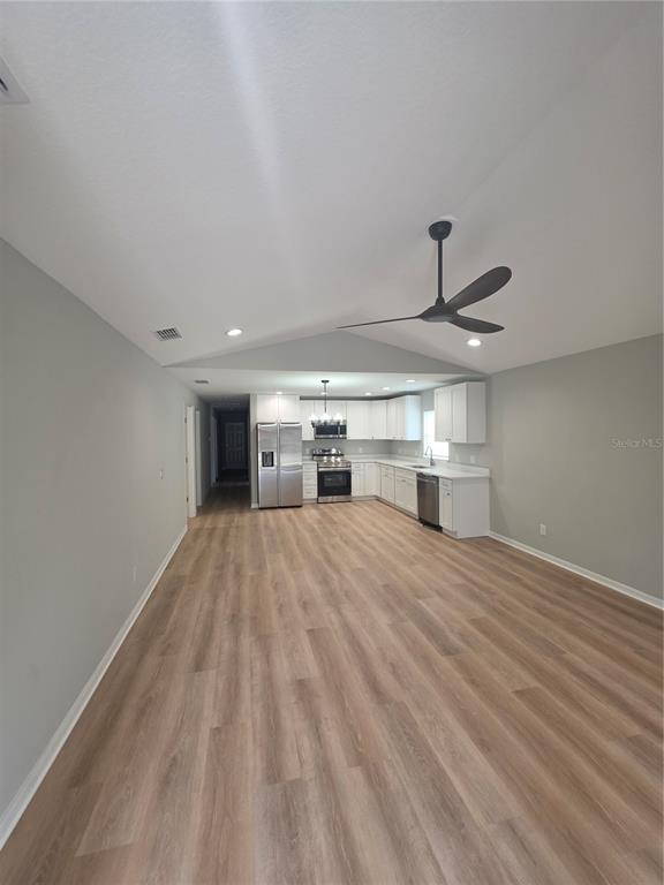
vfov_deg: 106.2
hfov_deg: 89.9
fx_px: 332
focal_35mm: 13
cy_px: 442
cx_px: 332
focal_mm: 2.2
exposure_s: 1/120
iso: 125
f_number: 1.9
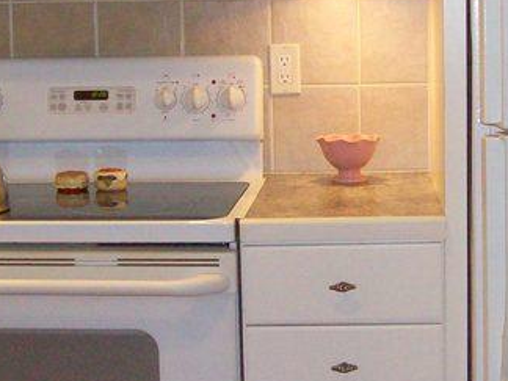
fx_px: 1306
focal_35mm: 89
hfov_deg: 21.9
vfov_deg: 16.6
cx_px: 361
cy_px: 172
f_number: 2.7
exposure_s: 1/64
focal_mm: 6
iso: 200
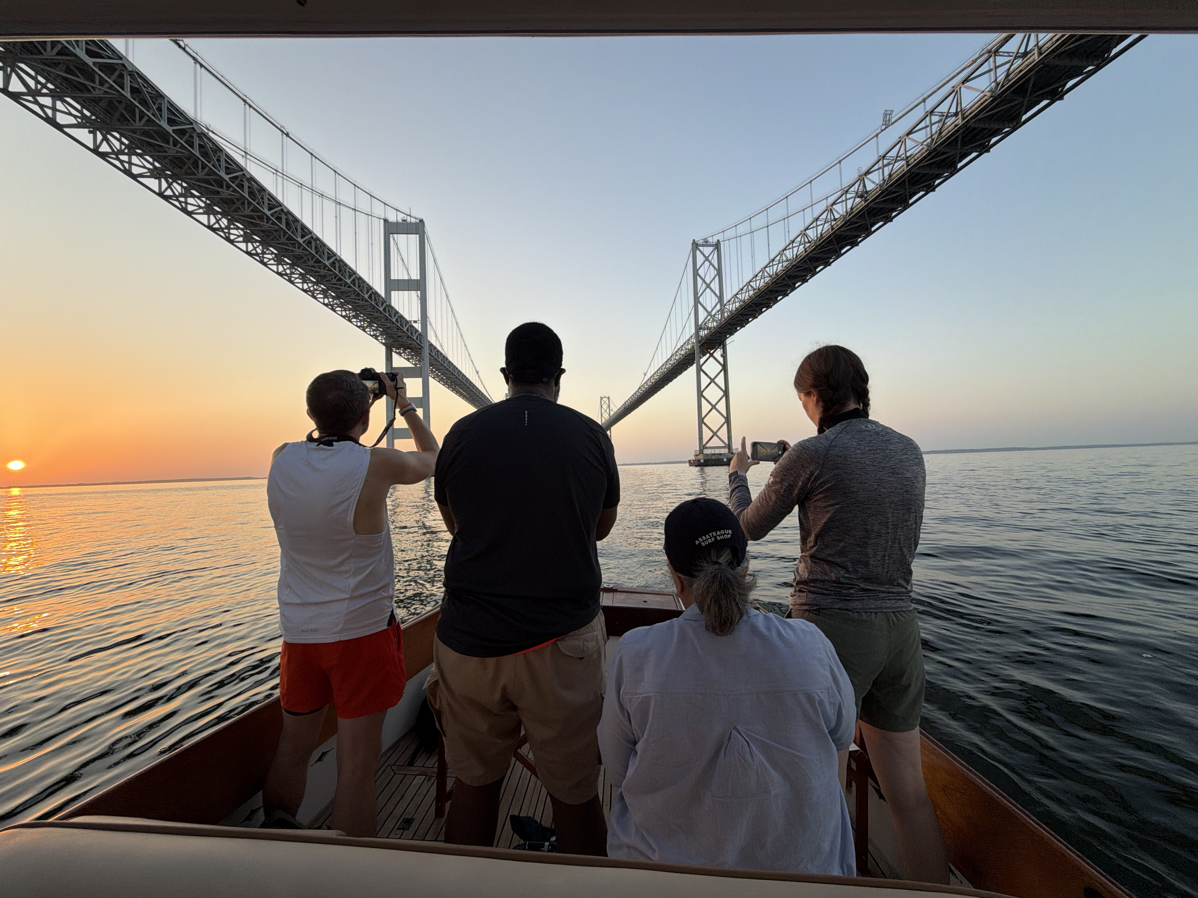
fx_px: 485
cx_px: 599
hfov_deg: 102.1
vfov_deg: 85.7
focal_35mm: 14
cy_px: 449
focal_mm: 2.22
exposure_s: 1/265
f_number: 2.2
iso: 50
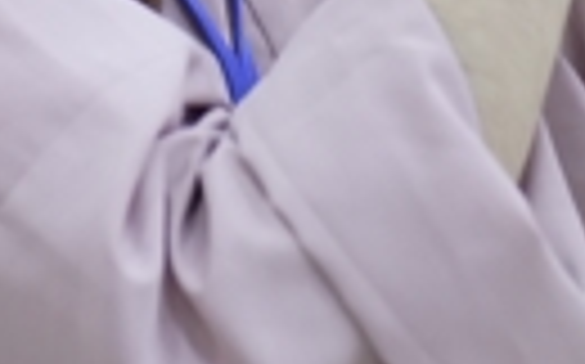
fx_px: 8905
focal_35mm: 559
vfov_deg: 2.3
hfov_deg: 3.8
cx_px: 137
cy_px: -458
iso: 2500
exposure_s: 1/125
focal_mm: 110
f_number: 2.8
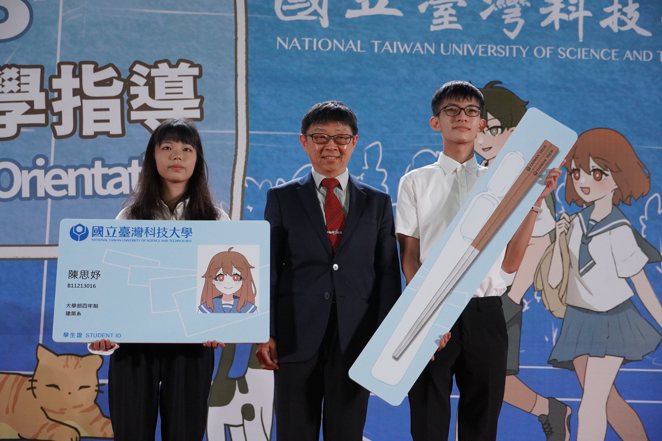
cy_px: 220
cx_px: 331
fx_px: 1572
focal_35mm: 86
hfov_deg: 23.8
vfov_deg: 16.0
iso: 4000
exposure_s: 1/160
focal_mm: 57
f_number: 5.6
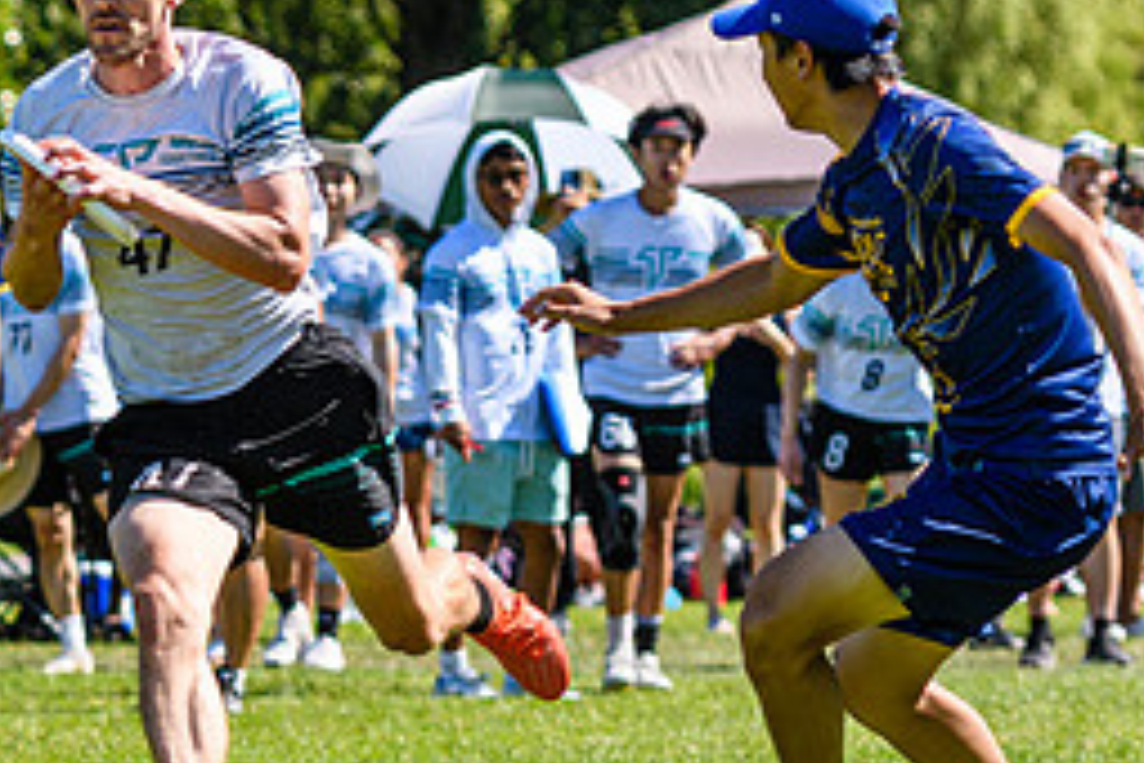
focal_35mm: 404
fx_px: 12837
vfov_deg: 3.4
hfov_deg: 5.1
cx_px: 100
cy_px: 419
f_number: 3.2
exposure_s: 1/1250
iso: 100
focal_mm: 100
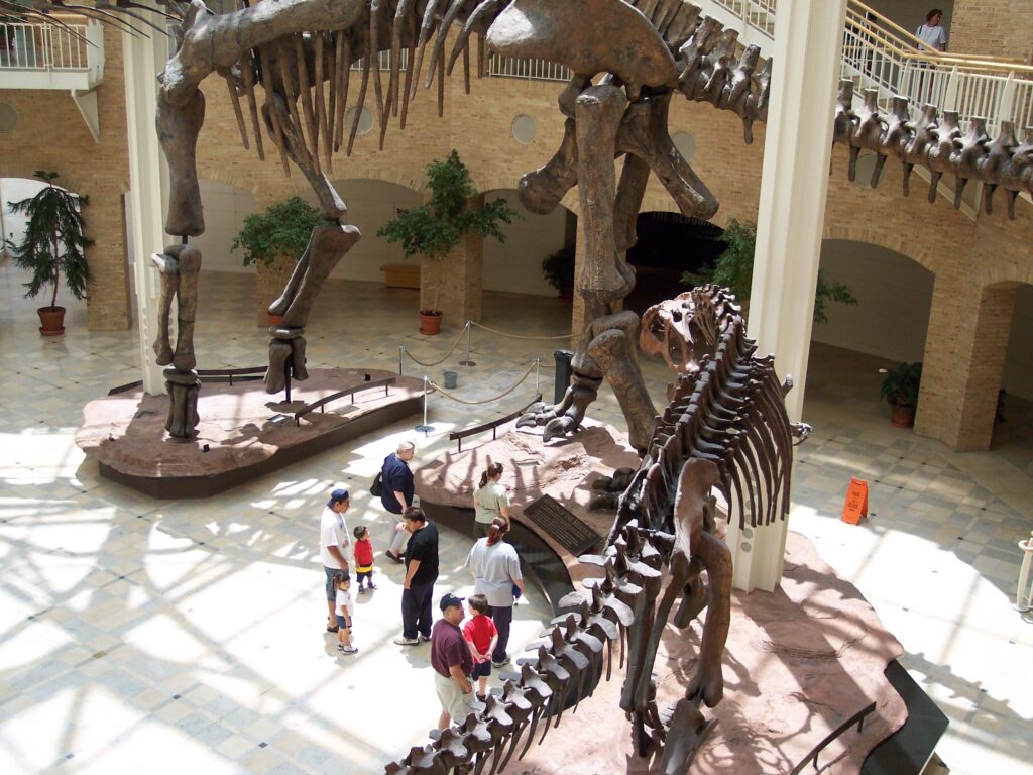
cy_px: 388
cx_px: 516
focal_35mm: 38
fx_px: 1134
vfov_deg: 37.7
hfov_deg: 49.0
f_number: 2.8
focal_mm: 8
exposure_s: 1/350
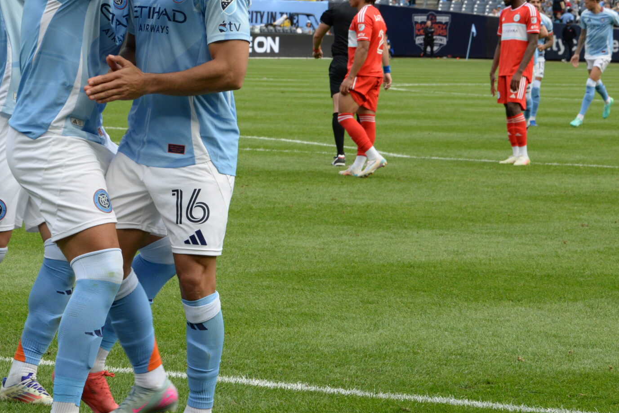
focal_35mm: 171
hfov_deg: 12.0
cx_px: 144
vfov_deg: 8.0
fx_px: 2941
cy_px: 53
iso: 1000
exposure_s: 1/500
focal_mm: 92
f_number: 9.5
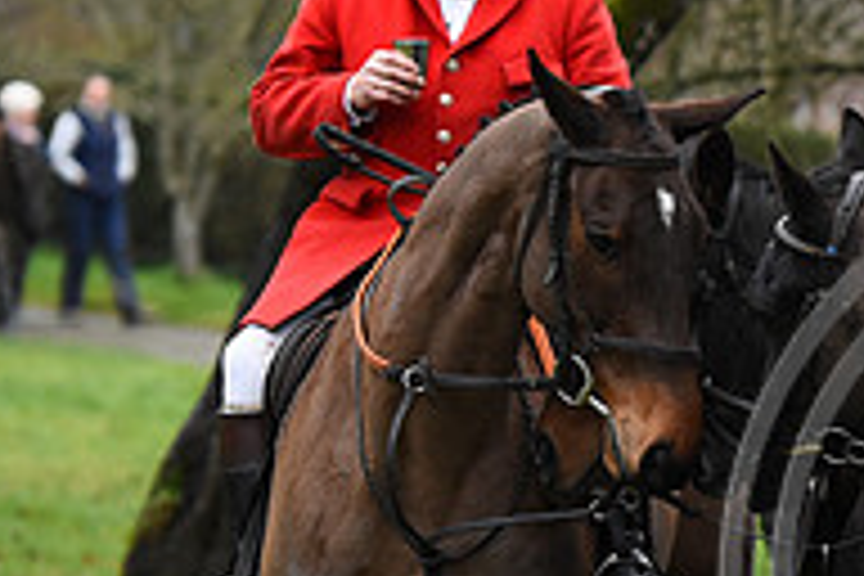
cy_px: 531
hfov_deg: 5.6
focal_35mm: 368
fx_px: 8831
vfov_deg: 3.7
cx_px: 1134
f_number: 3.5
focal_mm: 122
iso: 3200
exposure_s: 1/1250
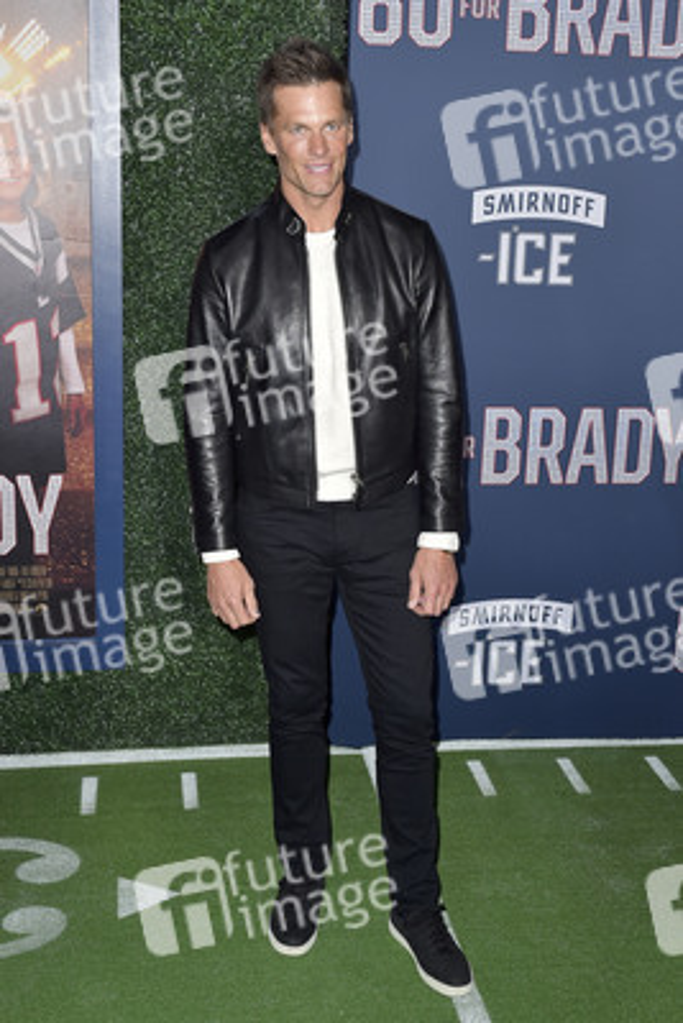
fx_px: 1024
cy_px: 512
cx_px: 342
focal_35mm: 36
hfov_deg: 36.9
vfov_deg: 53.1
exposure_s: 1/250
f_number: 6.3
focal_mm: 36
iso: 500
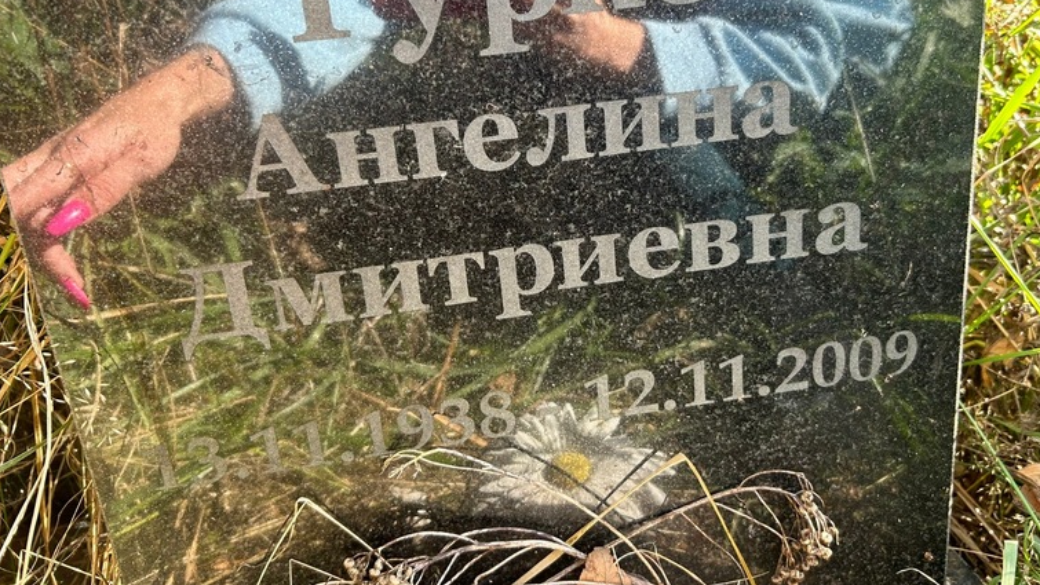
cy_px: 230
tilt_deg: -17.4
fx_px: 827
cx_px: 539
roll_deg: +5.4
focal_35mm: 30
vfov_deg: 38.8
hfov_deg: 64.3
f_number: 1.5
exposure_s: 1/137
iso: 32
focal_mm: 5.7
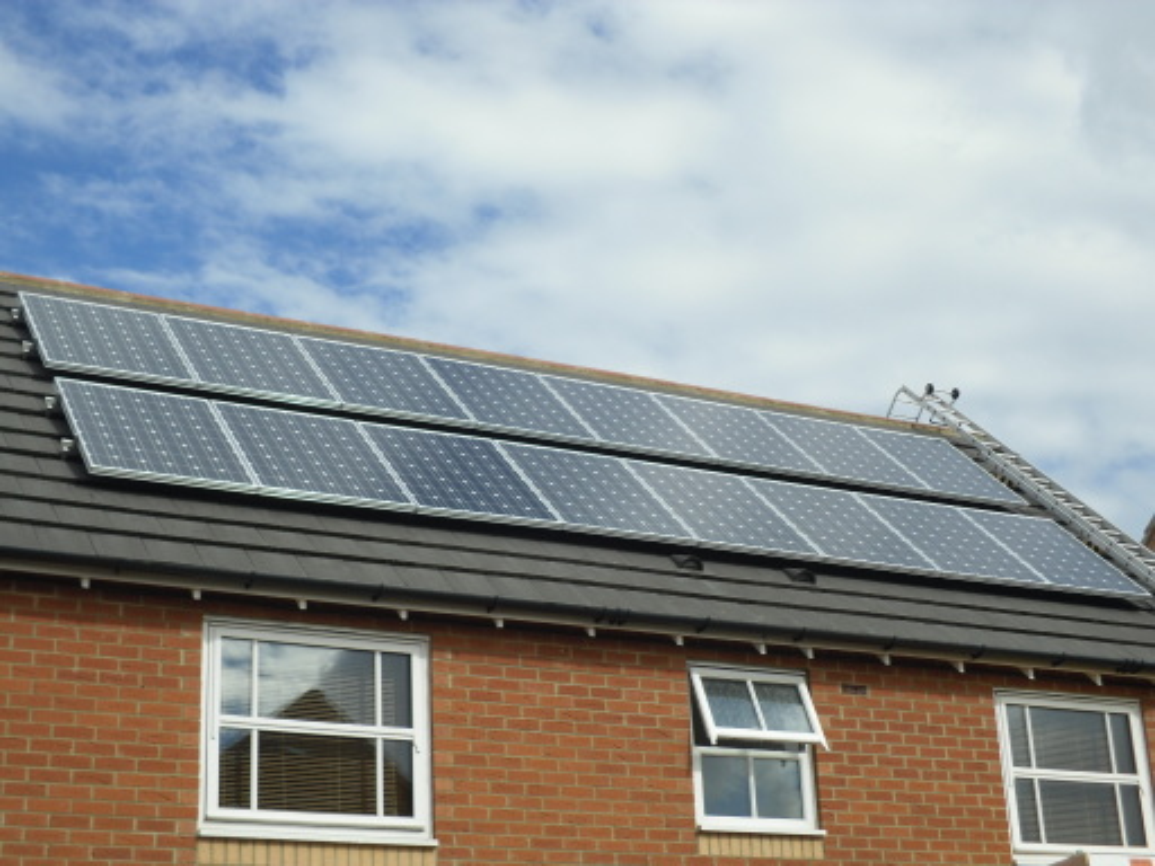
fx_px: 1869
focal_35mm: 56
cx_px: 578
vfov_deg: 26.1
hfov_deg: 34.3
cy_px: 433
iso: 80
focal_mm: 9.98
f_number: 10.2
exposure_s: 1/145
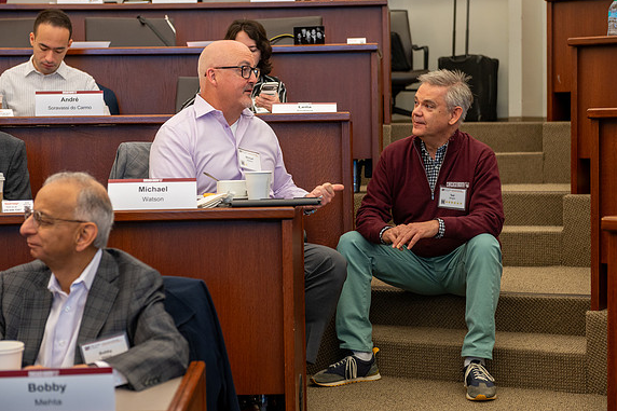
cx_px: 312
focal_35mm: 71
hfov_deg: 28.5
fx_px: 1216
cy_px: 204
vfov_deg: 19.2
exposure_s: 1/60
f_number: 4
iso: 1250
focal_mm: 70
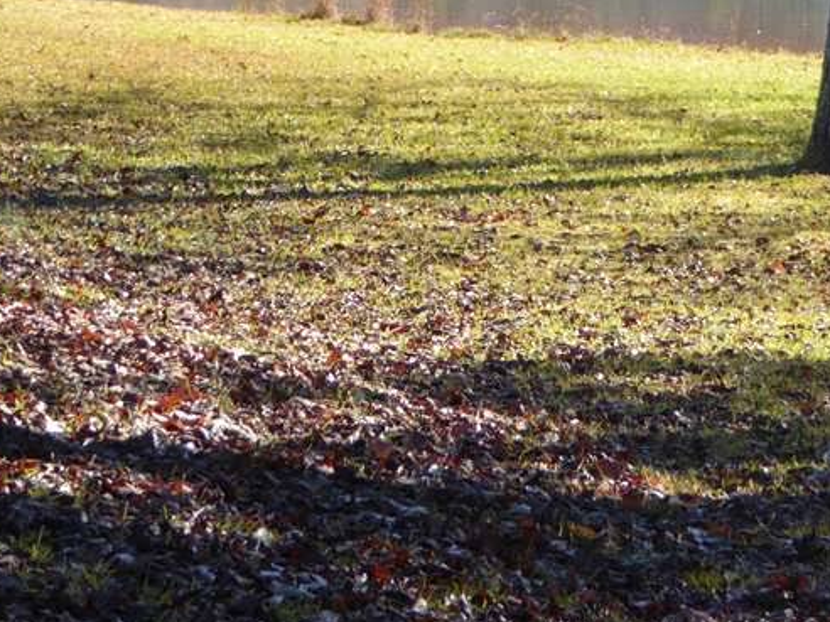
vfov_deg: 8.5
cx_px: 542
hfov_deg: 11.3
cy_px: 64
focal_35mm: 175
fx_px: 4196
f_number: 4.8
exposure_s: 1/125
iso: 100
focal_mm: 15
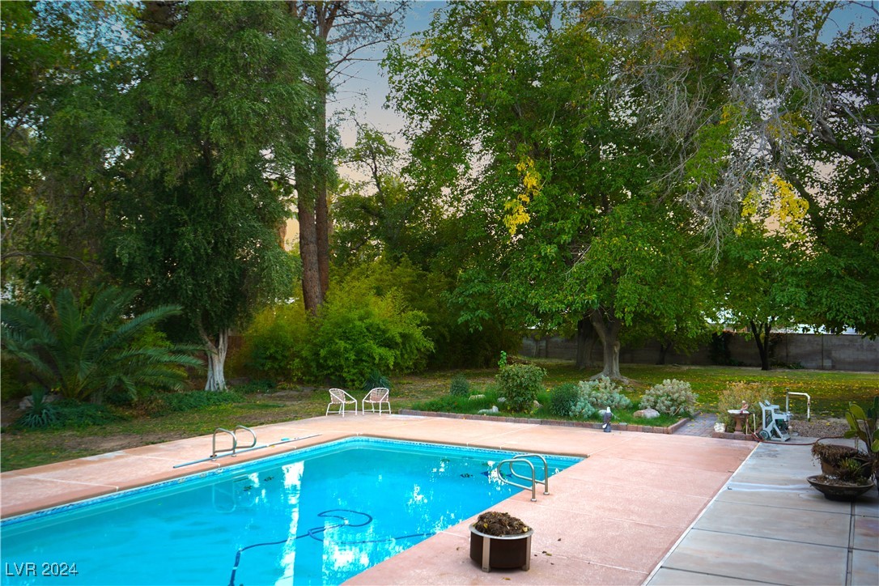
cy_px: 293
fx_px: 757
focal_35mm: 31
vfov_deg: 42.3
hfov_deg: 60.3
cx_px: 440
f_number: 4
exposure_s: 1/40
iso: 64
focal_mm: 31
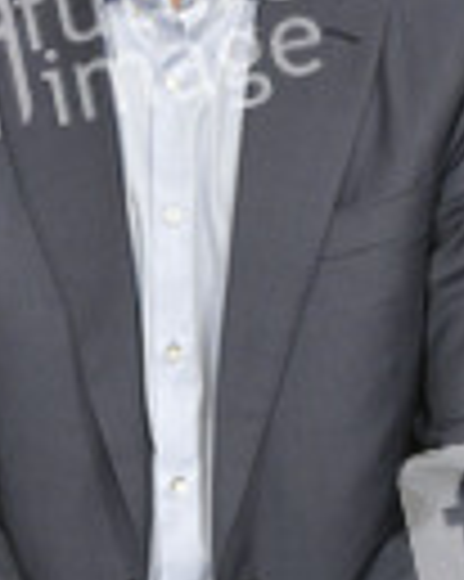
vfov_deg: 20.6
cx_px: 221
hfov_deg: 16.5
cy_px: 274
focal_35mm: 93
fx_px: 1598
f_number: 6.3
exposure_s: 1/200
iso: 2500
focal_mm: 32
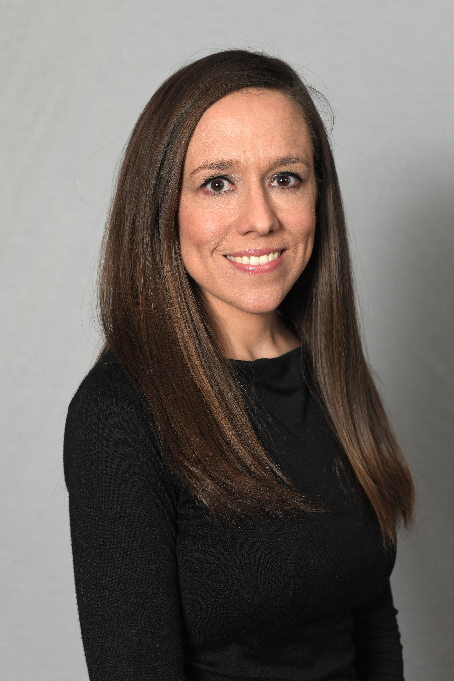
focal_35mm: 85
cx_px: 227
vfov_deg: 23.9
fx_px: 1608
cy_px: 340
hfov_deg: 16.1
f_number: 7.1
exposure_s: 1/250
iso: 400
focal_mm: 85
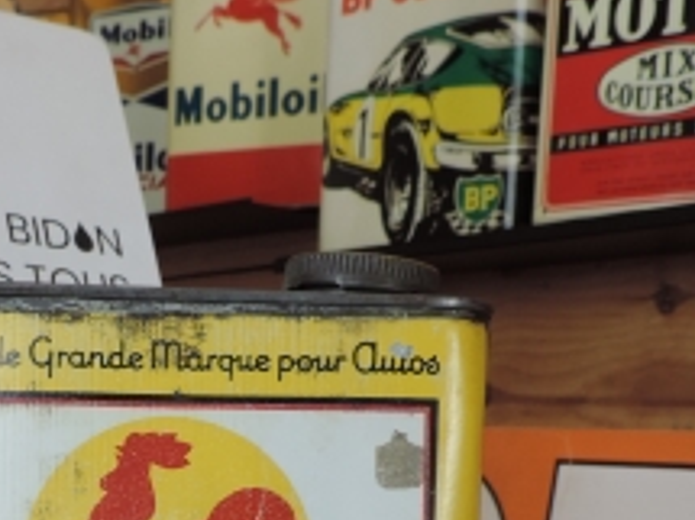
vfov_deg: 20.8
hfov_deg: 28.4
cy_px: 581
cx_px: 142
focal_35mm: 67
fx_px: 1344
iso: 100
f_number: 3
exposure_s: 1/30
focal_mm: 4.3
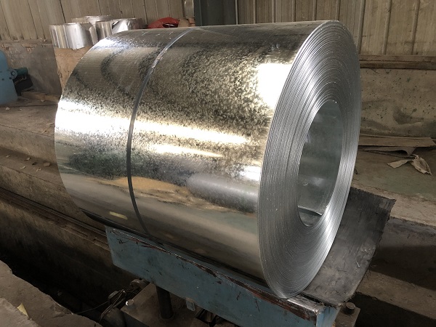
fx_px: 353
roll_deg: +4.5
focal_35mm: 28
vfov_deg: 49.7
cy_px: 164
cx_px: 218
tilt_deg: -27.1
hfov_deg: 63.4
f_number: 1.8
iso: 100
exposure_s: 1/9
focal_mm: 3.99
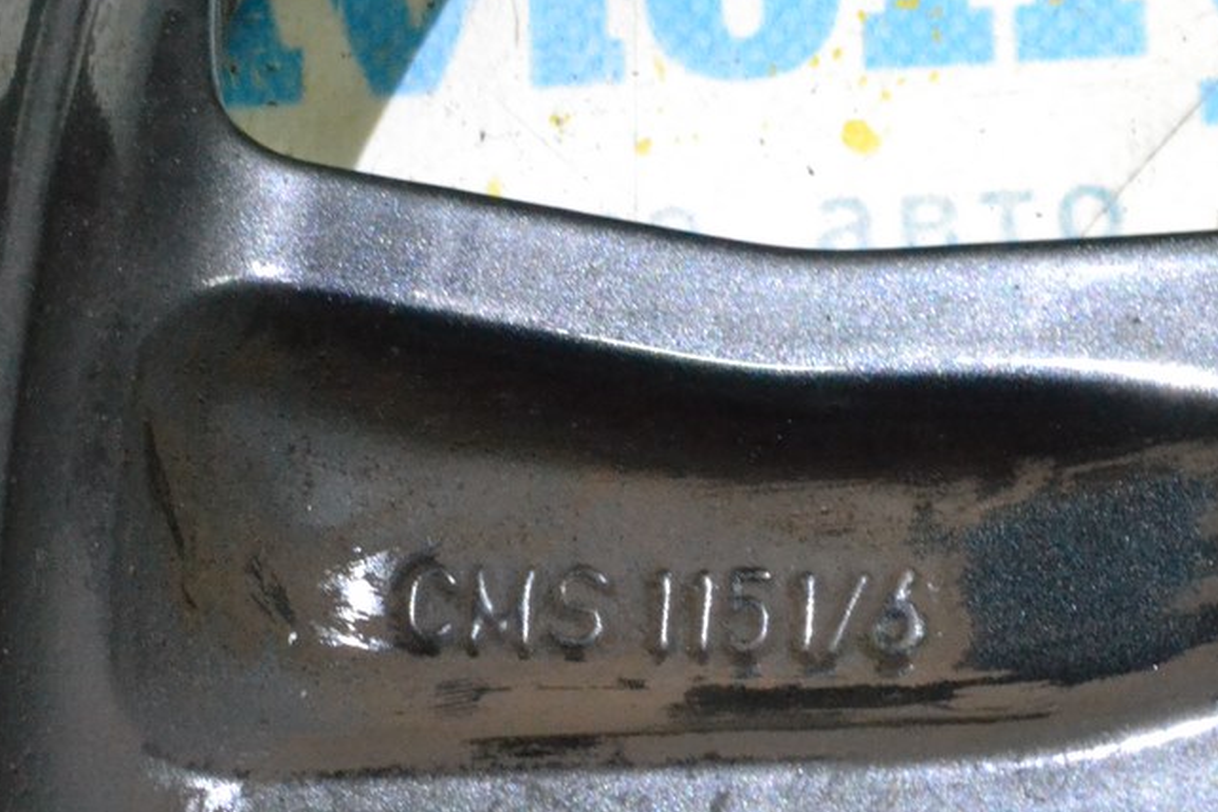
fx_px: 3721
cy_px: 521
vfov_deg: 12.4
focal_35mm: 110
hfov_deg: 18.6
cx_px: 533
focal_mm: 46
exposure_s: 1/50
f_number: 18
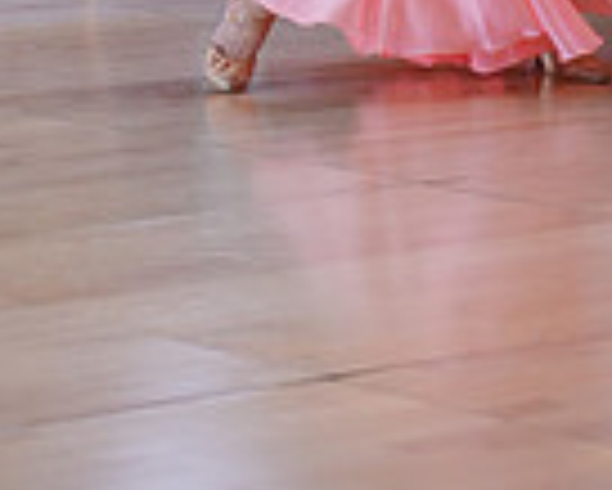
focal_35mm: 240
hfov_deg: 8.0
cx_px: 115
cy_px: -436
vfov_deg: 6.3
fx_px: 4350
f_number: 2
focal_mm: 60
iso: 1250
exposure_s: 1/500
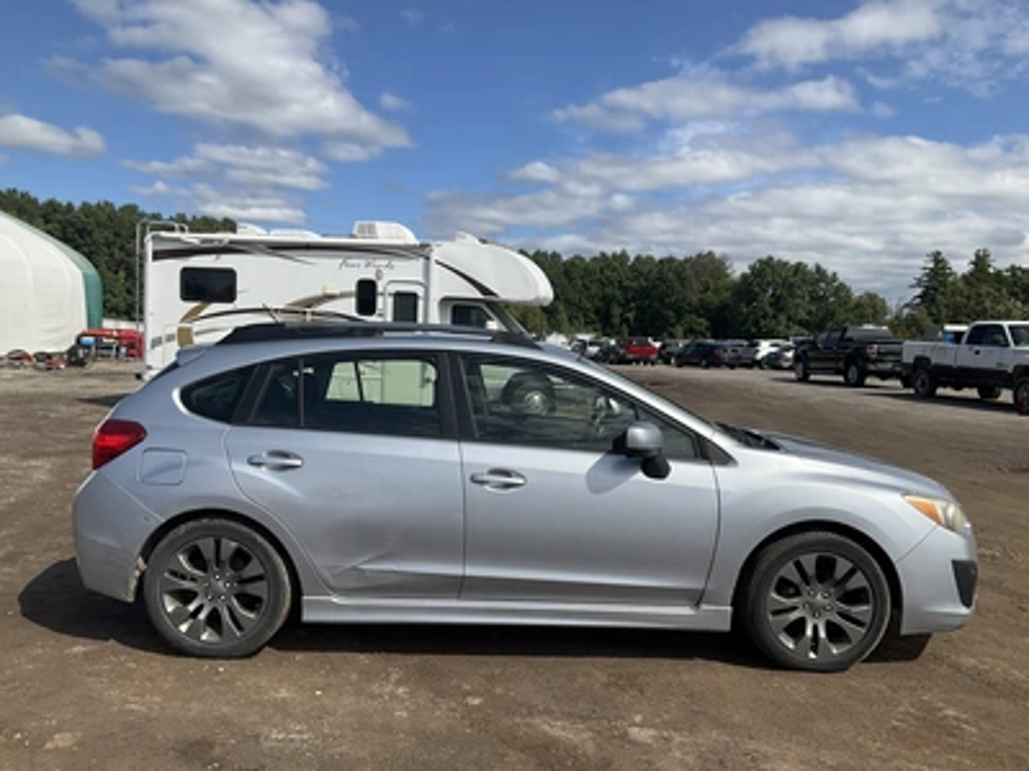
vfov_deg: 48.2
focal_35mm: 29
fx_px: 862
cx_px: 514
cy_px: 386
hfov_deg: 61.7
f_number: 1.8
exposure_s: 1/2667
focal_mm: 3
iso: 25
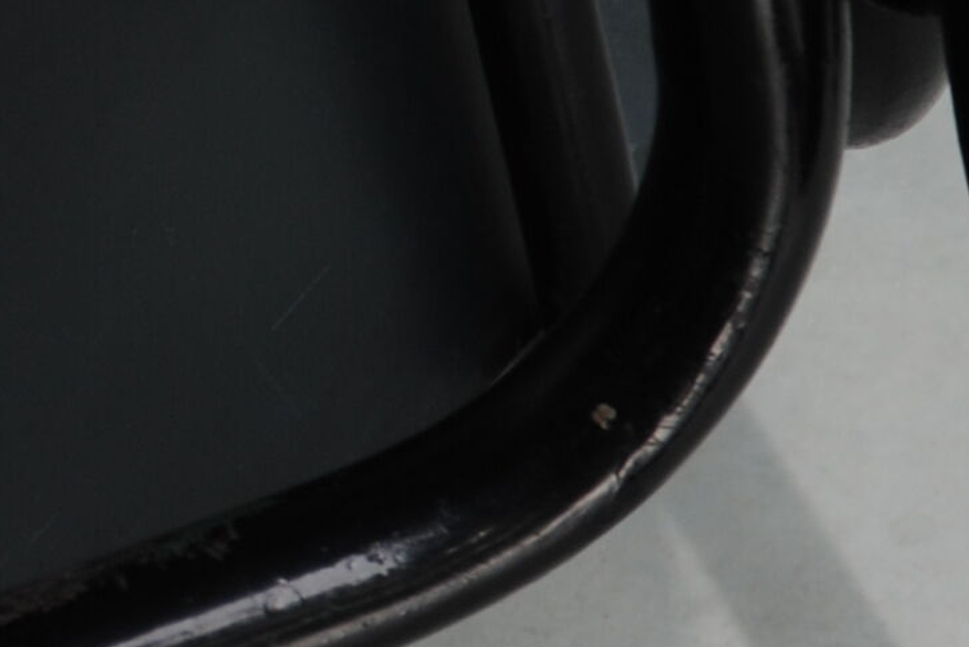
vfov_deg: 8.7
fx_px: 4226
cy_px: 683
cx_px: 1632
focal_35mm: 157
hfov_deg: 12.2
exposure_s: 1/125
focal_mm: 26
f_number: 5.6
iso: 125
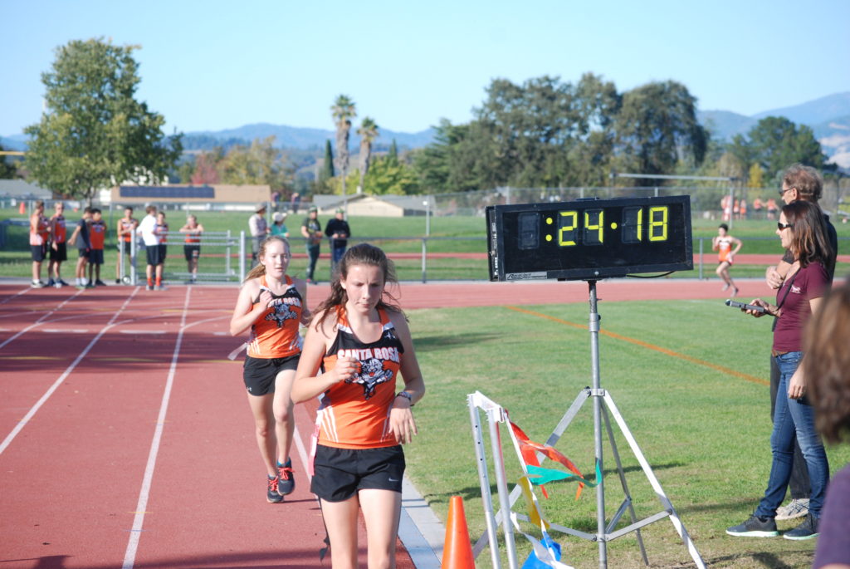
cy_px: 284
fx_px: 3262
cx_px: 425
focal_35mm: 138
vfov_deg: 10.0
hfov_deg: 14.8
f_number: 7.1
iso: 400
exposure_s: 1/800
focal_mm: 92
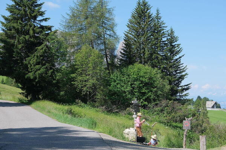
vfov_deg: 17.9
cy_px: 75
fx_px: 477
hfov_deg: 26.7
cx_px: 113
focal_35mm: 76
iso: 320
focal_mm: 50.5
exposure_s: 1/640
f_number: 5.6
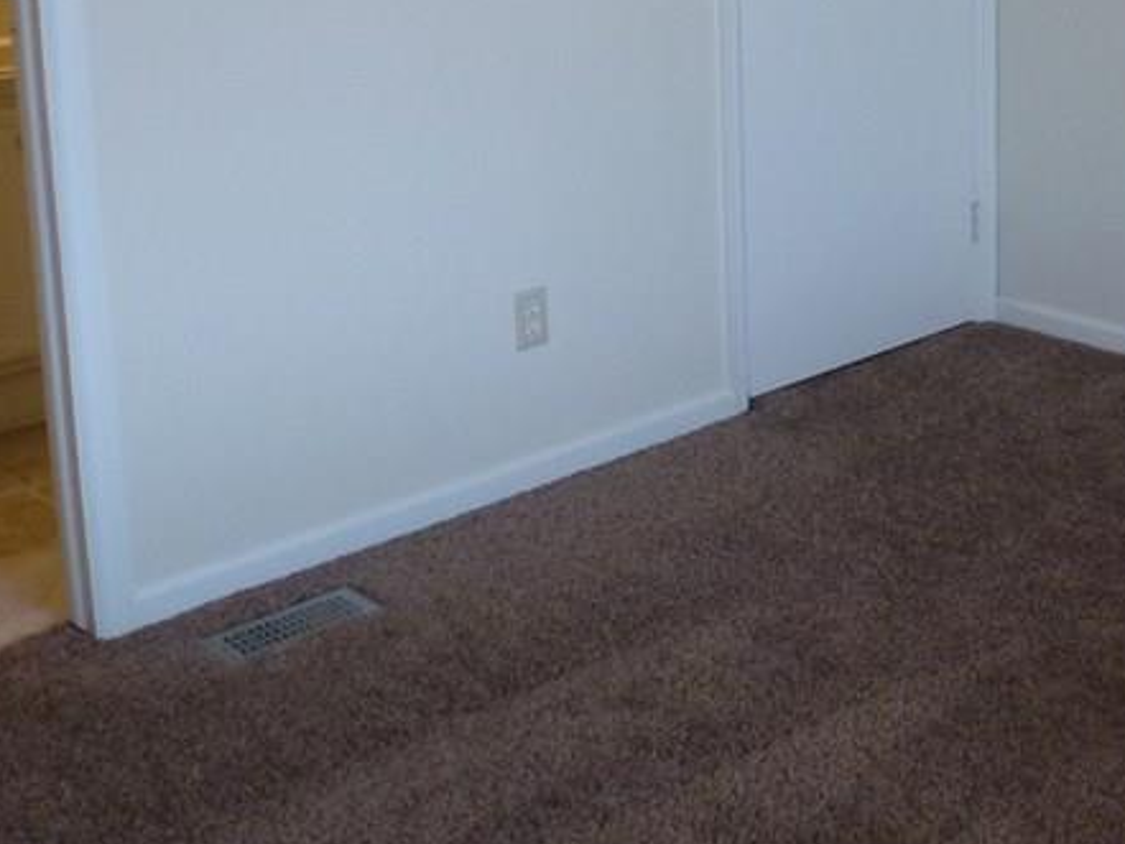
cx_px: 959
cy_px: 28
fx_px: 1885
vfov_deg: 24.3
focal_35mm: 58
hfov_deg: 32.0
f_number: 3.3
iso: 200
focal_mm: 4.3
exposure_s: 1/60
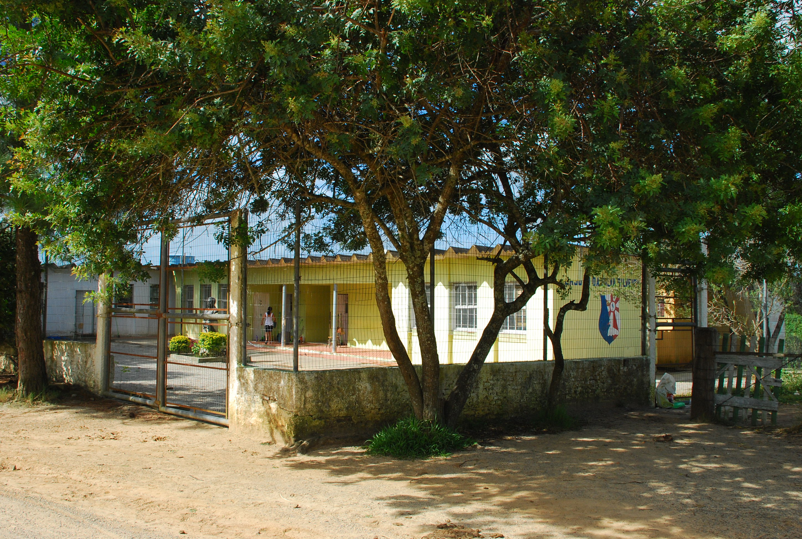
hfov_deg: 57.1
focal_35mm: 33
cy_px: 270
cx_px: 401
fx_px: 737
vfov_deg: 40.1
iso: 280
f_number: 11
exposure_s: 1/250
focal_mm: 22
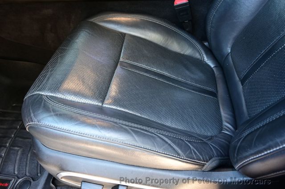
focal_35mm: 24
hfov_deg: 73.8
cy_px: 94
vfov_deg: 53.1
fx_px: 190
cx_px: 142
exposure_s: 1/25
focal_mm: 16
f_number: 3.5
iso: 500
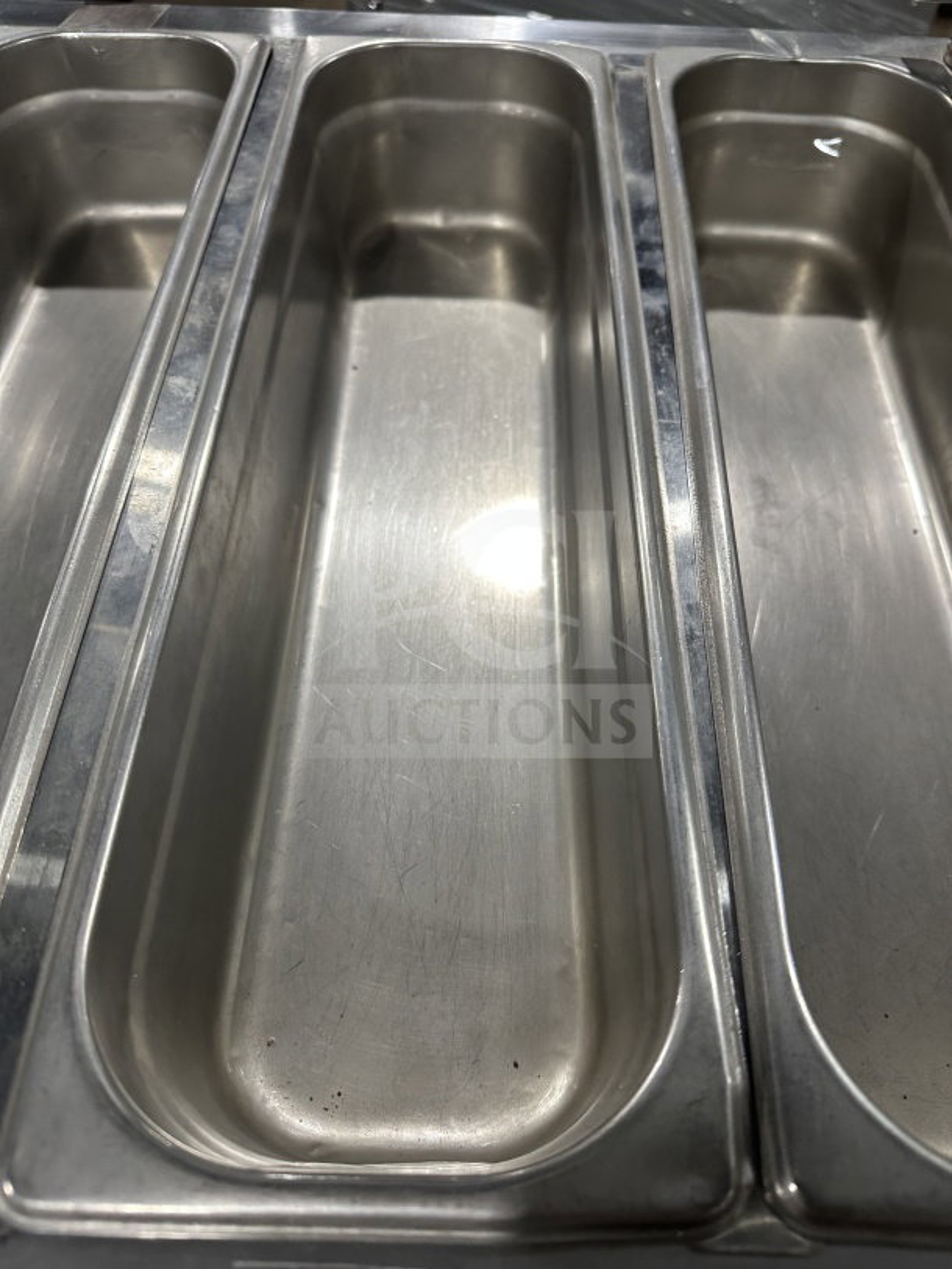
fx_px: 880
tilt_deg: -56.9
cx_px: 476
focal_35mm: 24
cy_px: 634
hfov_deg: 56.8
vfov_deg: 71.6
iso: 160
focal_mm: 6.86
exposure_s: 1/121
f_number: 1.78
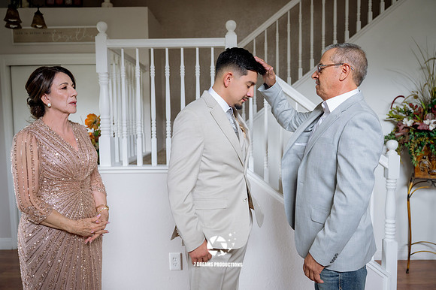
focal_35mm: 30
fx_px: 369
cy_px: 145
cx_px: 218
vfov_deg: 42.9
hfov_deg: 61.1
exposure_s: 1/100
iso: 800
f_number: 3.2
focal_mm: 30.5
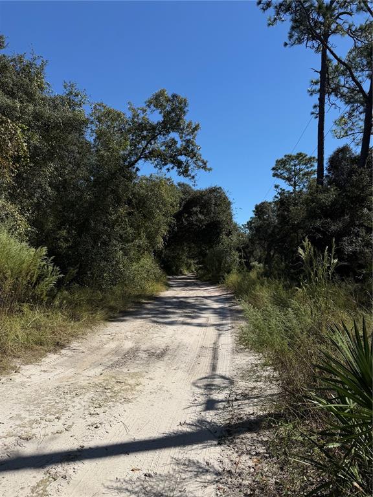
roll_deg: -2.5
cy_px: 248
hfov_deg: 56.8
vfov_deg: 71.6
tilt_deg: +3.1
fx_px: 345
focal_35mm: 24
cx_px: 186
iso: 80
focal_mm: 6.76
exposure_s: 1/11905
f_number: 1.78
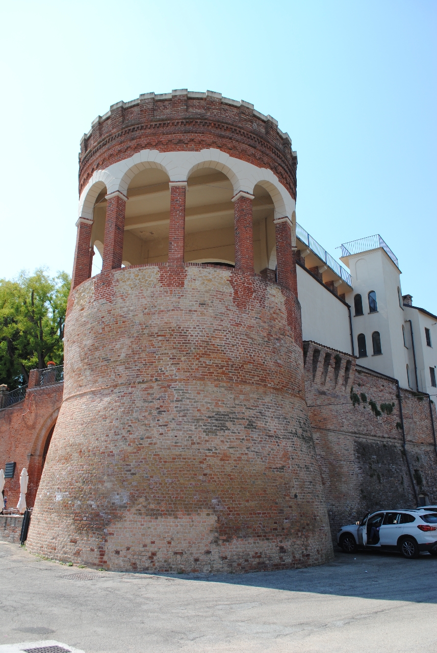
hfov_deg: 48.1
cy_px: 326
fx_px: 490
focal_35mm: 27
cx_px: 218
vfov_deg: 67.3
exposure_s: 1/200
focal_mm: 18
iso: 100
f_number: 7.1
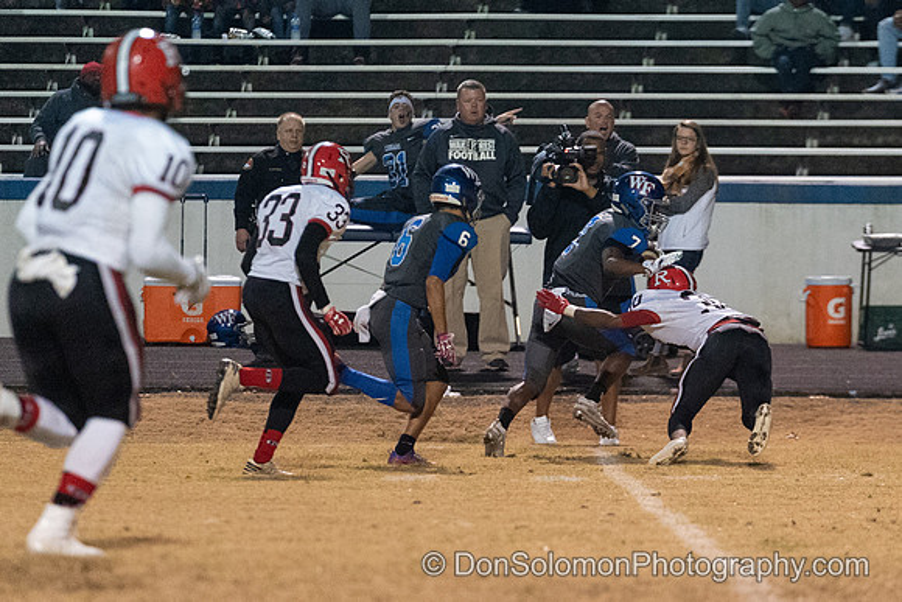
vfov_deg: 3.8
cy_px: 399
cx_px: 647
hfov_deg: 5.8
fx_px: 8954
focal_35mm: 357
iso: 8000
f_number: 2.8
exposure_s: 1/800
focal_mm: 187
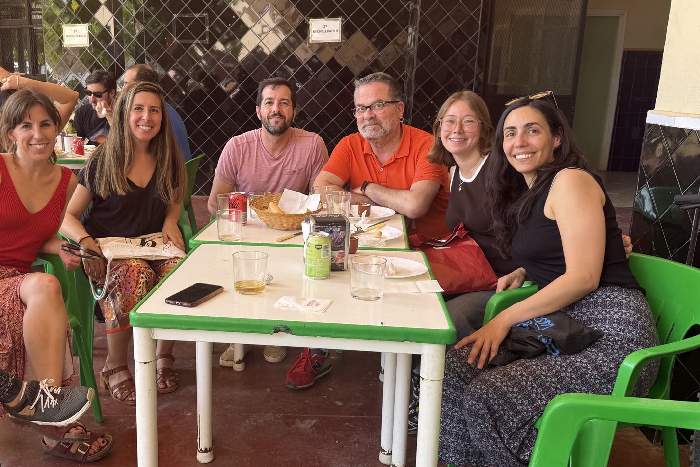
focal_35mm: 35
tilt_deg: -14.4
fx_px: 681
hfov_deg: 53.9
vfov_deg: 37.8
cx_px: 267
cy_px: 247
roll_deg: -0.9
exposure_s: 1/121
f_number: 1.78
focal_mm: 6.76
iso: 80
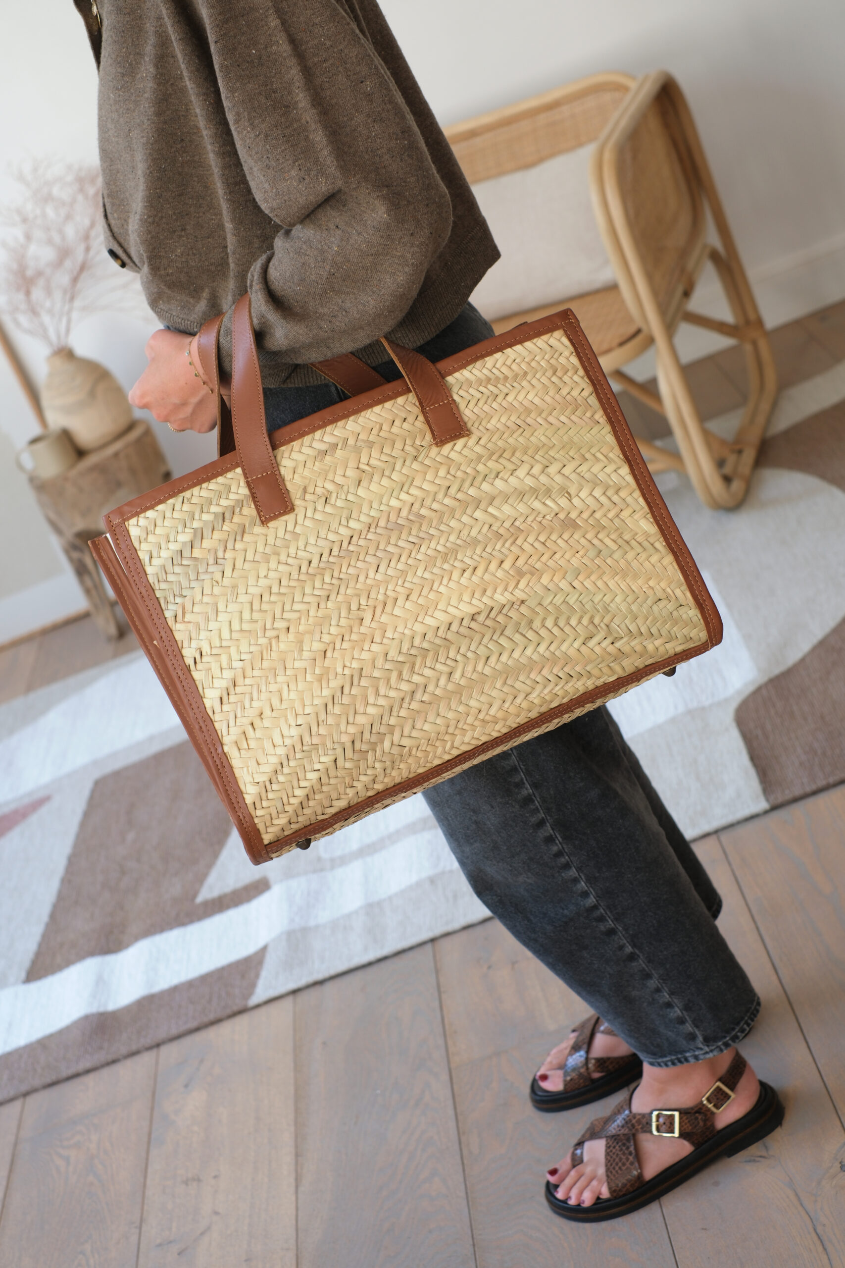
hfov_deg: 25.5
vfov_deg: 37.5
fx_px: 1866
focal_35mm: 53
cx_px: 422
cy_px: 634
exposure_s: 1/52
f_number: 4
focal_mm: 35
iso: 200
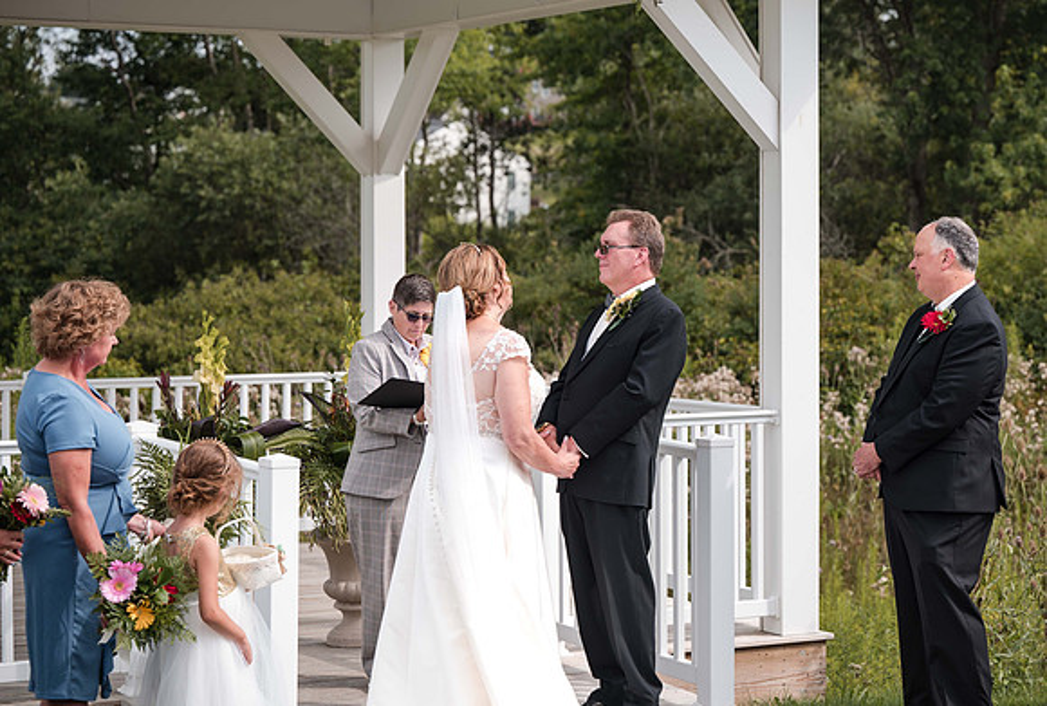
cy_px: 294
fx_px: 2534
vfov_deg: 15.9
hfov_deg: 23.3
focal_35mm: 87
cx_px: 638
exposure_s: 1/500
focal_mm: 70
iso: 50
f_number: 3.5
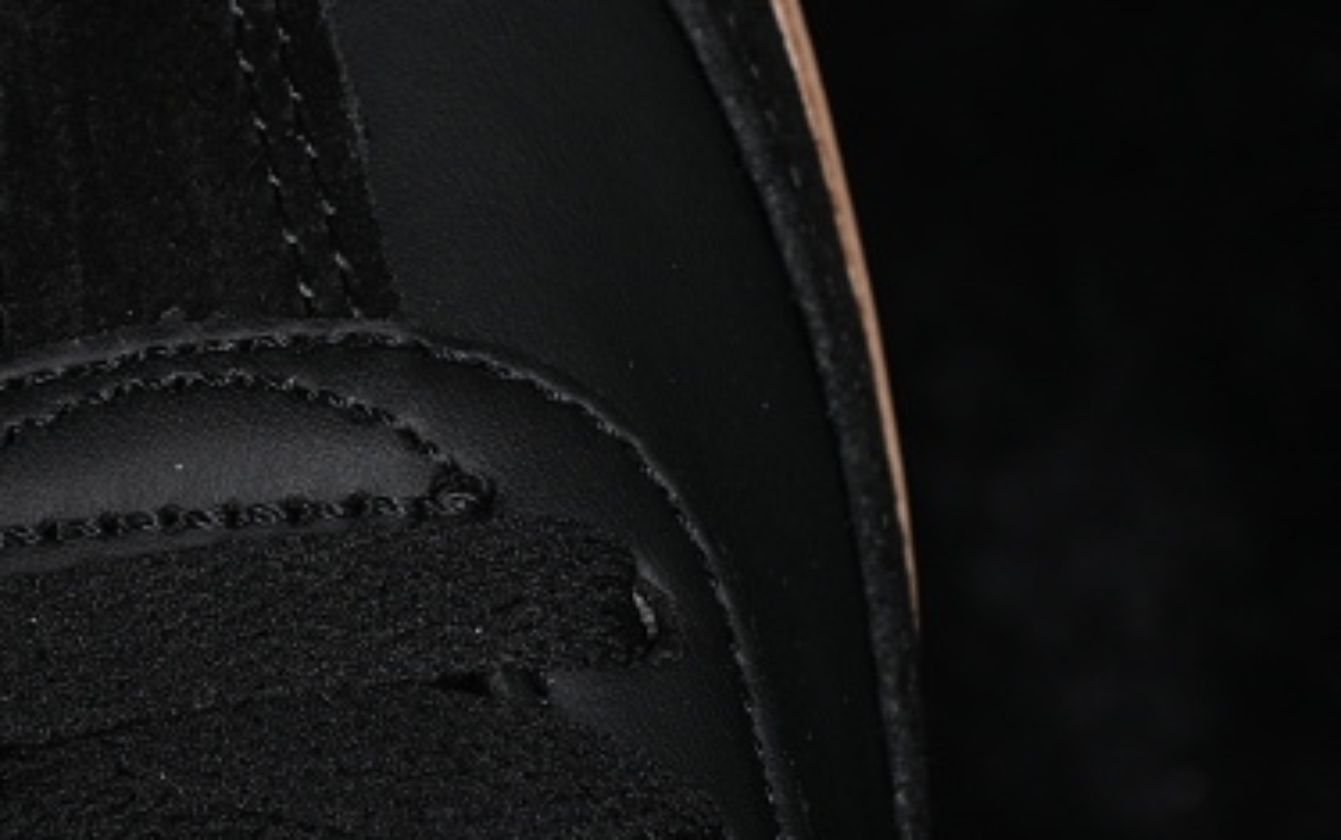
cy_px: 454
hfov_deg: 9.5
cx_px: 132
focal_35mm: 220
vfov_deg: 6.0
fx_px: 8046
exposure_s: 1/50
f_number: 6.3
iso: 160
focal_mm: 50
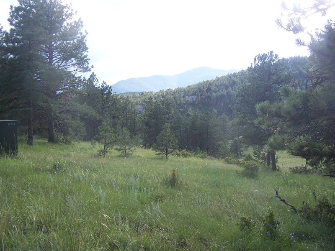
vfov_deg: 37.7
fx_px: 368
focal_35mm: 38
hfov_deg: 49.0
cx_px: 168
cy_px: 126
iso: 80
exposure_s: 1/250
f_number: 2.8
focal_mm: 6.3
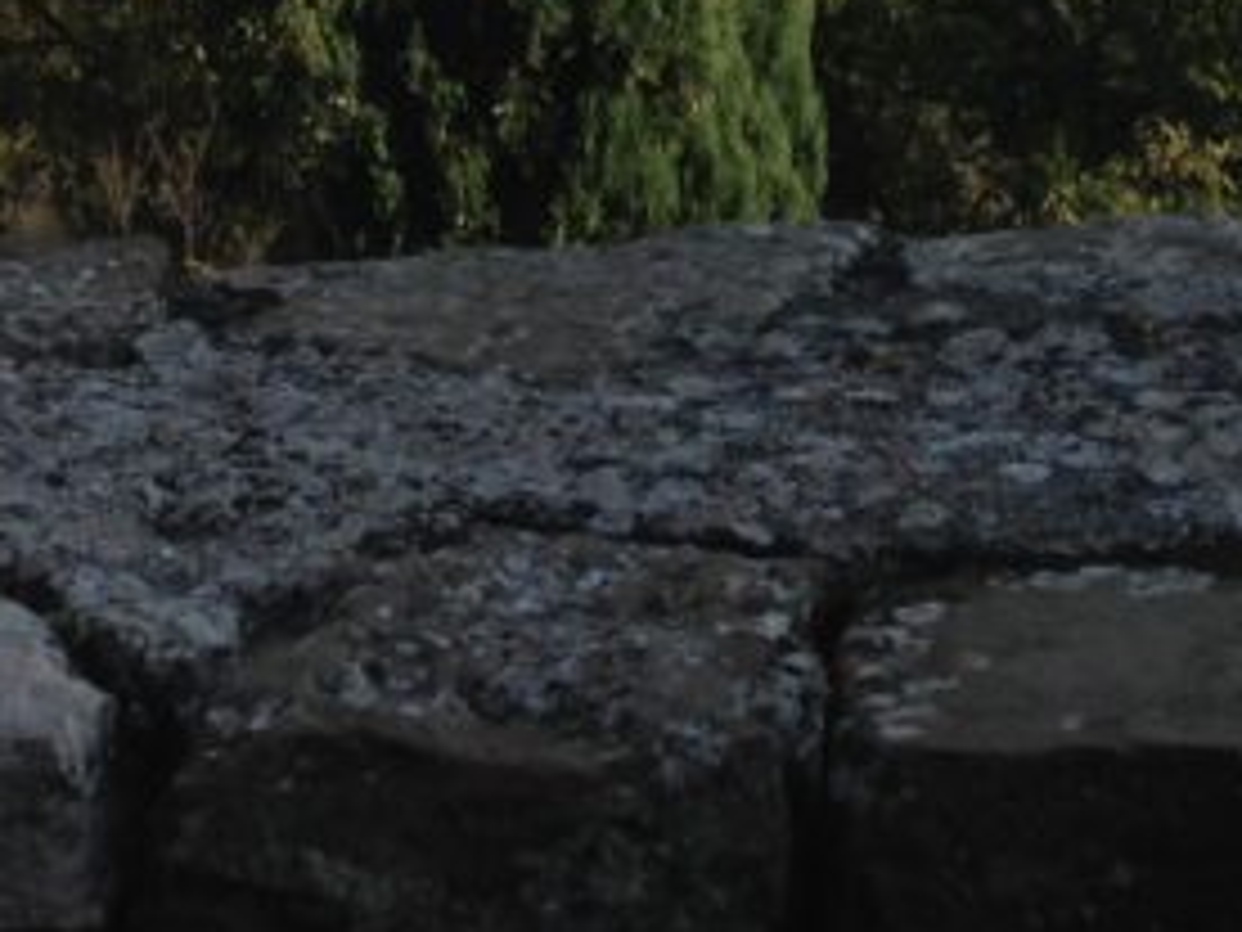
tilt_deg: -2.7
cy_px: -968
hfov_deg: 14.0
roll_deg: +3.1
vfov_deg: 9.8
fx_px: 5023
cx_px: 292
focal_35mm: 140
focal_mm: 4.12
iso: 50
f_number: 2.4
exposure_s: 1/1748
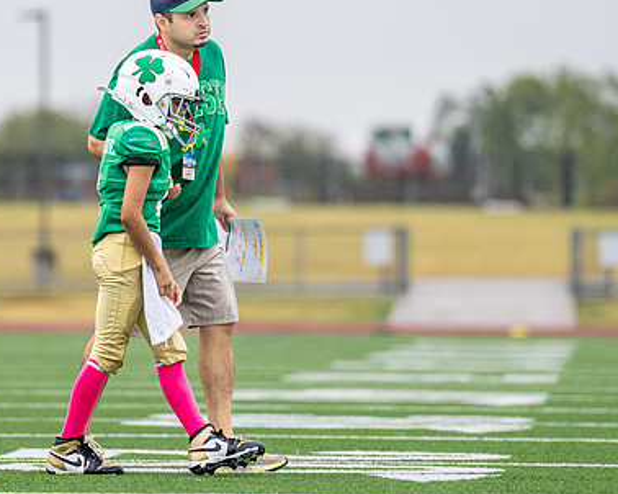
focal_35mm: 462
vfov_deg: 3.3
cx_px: 132
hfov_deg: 4.2
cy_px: 177
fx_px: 8446
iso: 400
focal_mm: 200
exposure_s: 1/1000
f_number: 2.8
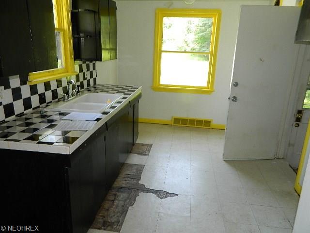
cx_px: 155
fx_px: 224
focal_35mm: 25
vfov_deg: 54.9
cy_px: 116
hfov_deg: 69.4
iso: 110
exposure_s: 1/30
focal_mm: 4.5
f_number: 3.1
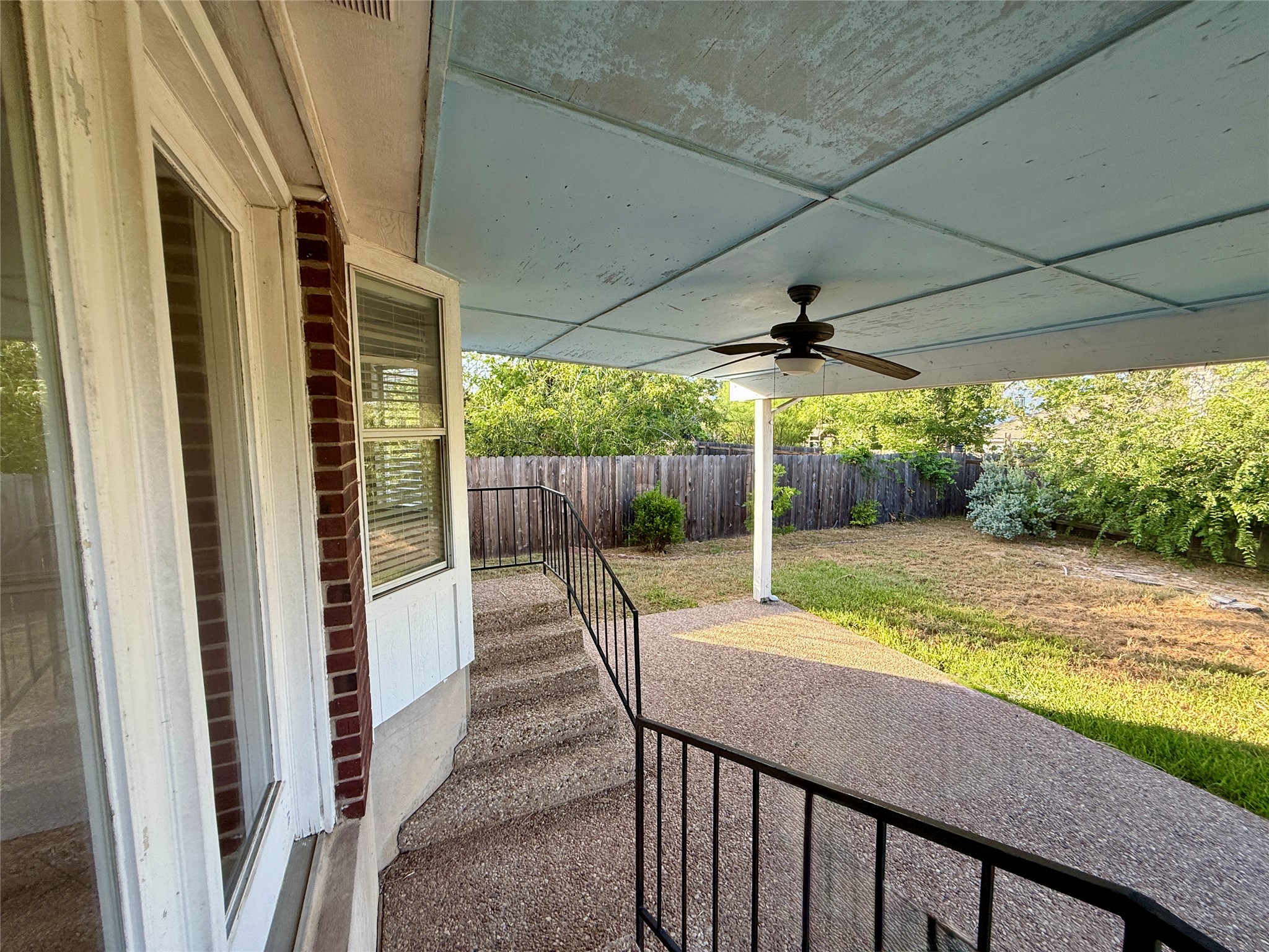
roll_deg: +0.6
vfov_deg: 85.7
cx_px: 634
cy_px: 476
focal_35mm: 14
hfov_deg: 102.1
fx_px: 513
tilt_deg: -4.6
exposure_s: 1/171
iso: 64
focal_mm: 2.22
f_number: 2.2
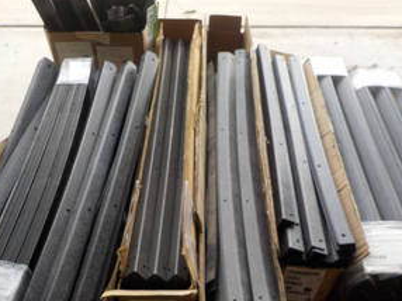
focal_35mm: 42
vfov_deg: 33.9
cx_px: 222
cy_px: 208
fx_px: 487
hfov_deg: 44.8
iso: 125
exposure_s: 1/160
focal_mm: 4.1
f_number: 3.3
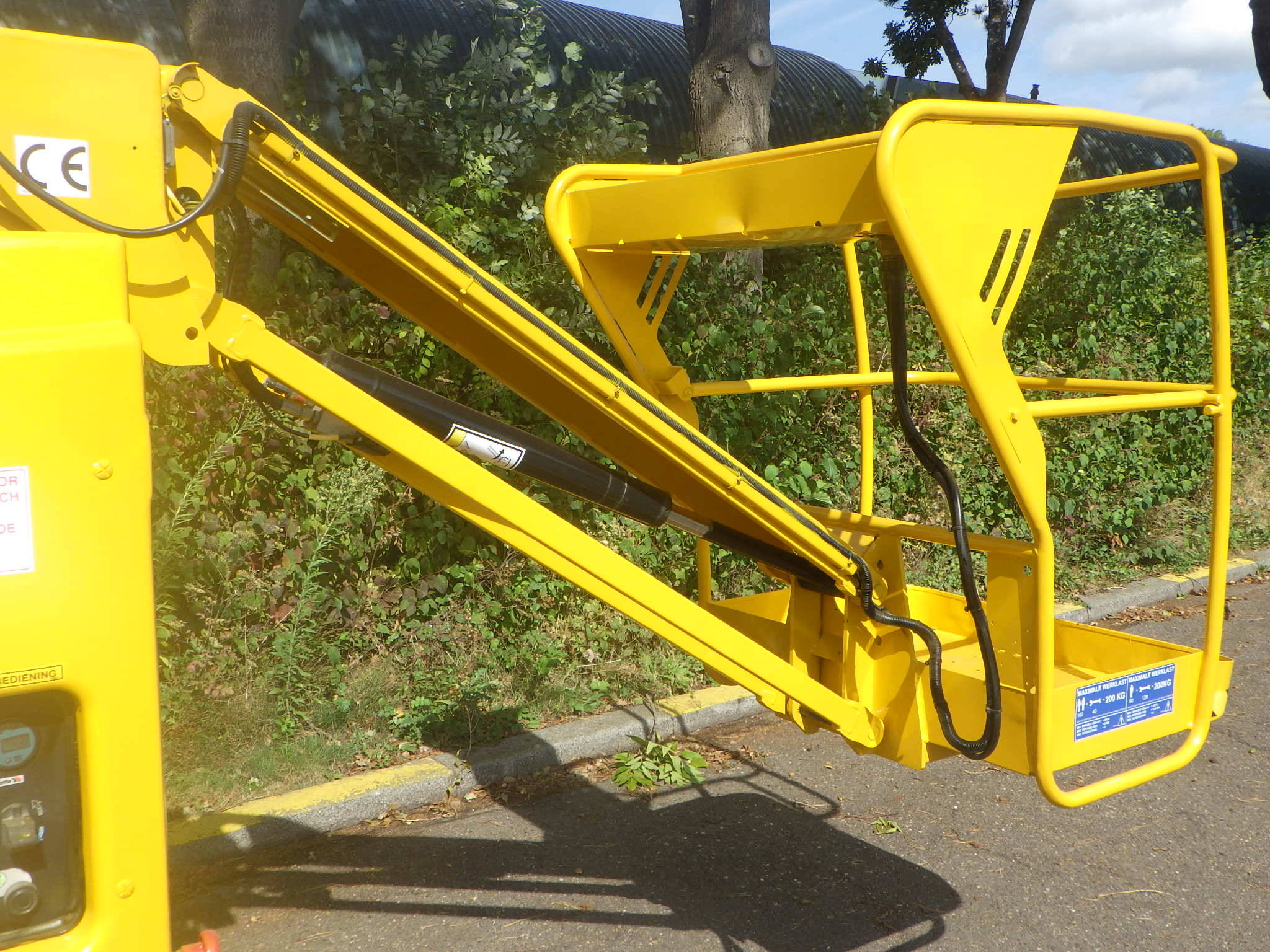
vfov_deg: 41.8
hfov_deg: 54.0
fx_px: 1247
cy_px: 476
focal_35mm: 34
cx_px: 635
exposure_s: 1/640
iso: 125
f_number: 4.6
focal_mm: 6.1
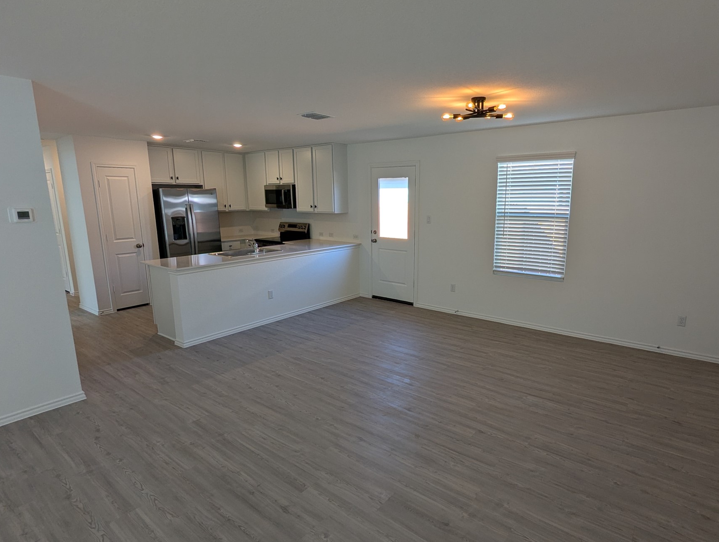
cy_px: 277
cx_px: 389
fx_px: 395
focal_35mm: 19
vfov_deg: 68.8
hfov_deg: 84.4
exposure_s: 1/120
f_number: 2.2
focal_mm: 2.35
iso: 74
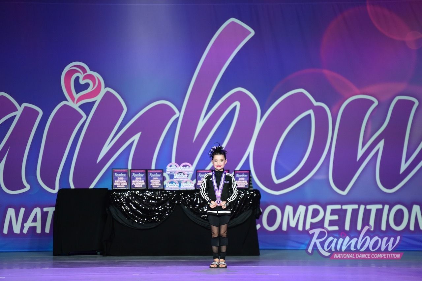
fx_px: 2343
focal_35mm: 200
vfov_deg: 6.9
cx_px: 211
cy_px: 140
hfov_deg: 10.3
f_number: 2.8
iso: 3200
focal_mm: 200
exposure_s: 1/1600
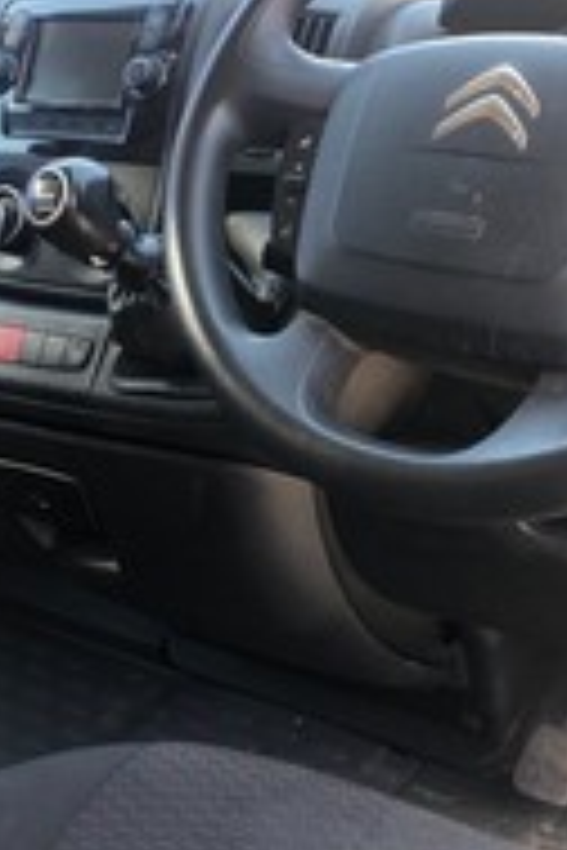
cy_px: 292
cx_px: 320
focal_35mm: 54
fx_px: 1276
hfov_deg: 25.0
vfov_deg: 36.5
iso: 64
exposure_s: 1/120
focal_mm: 4
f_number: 1.8
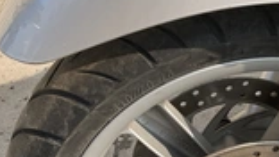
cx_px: 220
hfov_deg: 25.8
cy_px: 159
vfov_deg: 14.7
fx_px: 600
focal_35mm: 81
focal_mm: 3
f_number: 1.8
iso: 25
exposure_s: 1/898
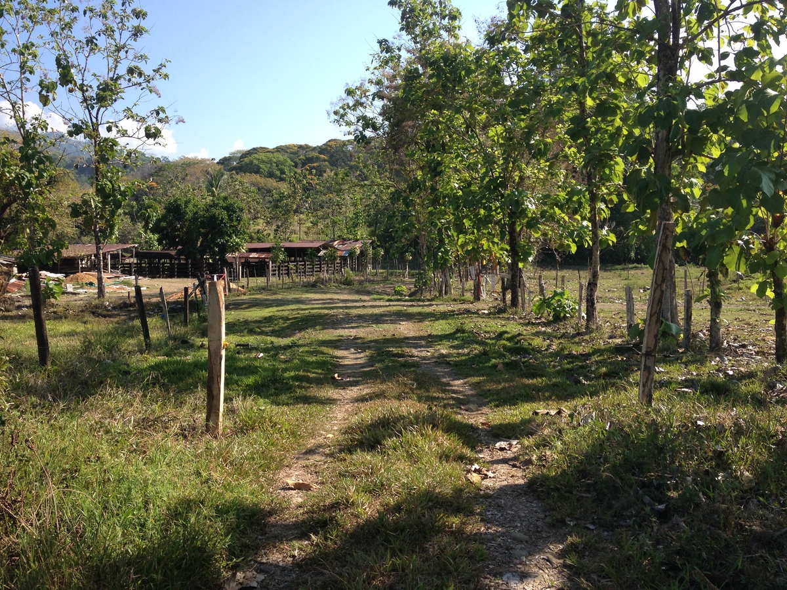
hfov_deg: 52.6
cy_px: 295
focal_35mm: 35
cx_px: 394
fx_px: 796
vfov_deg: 40.7
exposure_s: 1/836
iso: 50
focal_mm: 4.28
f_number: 2.4
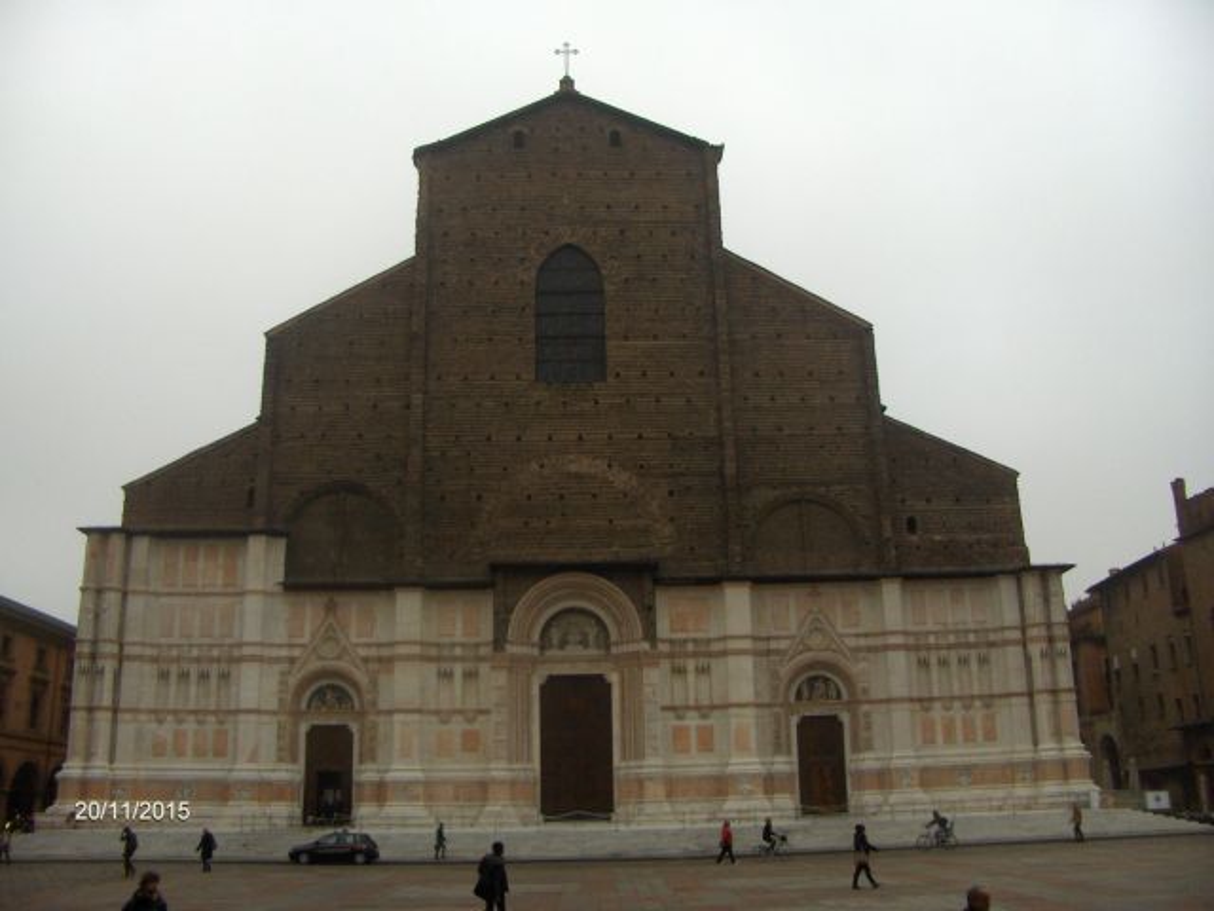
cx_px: 607
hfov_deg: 52.6
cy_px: 456
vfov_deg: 40.7
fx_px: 1227
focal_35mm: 35
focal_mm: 5.8
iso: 100
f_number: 2.6
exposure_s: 1/246
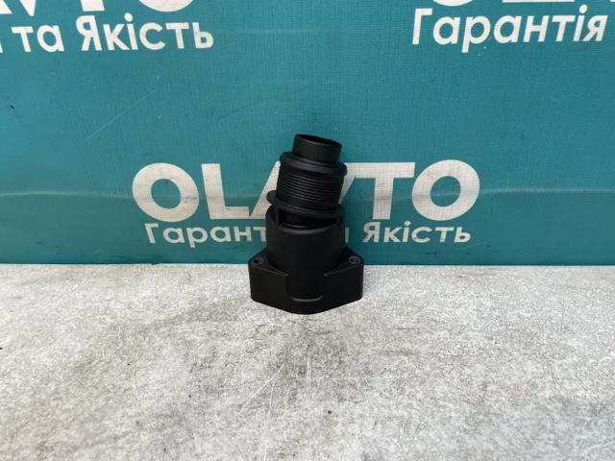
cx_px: 308
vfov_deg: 53.1
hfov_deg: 67.3
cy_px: 230
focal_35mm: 26
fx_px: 462
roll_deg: +2.0
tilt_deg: -30.8
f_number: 1.6
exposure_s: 1/100
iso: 125
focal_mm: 4.2
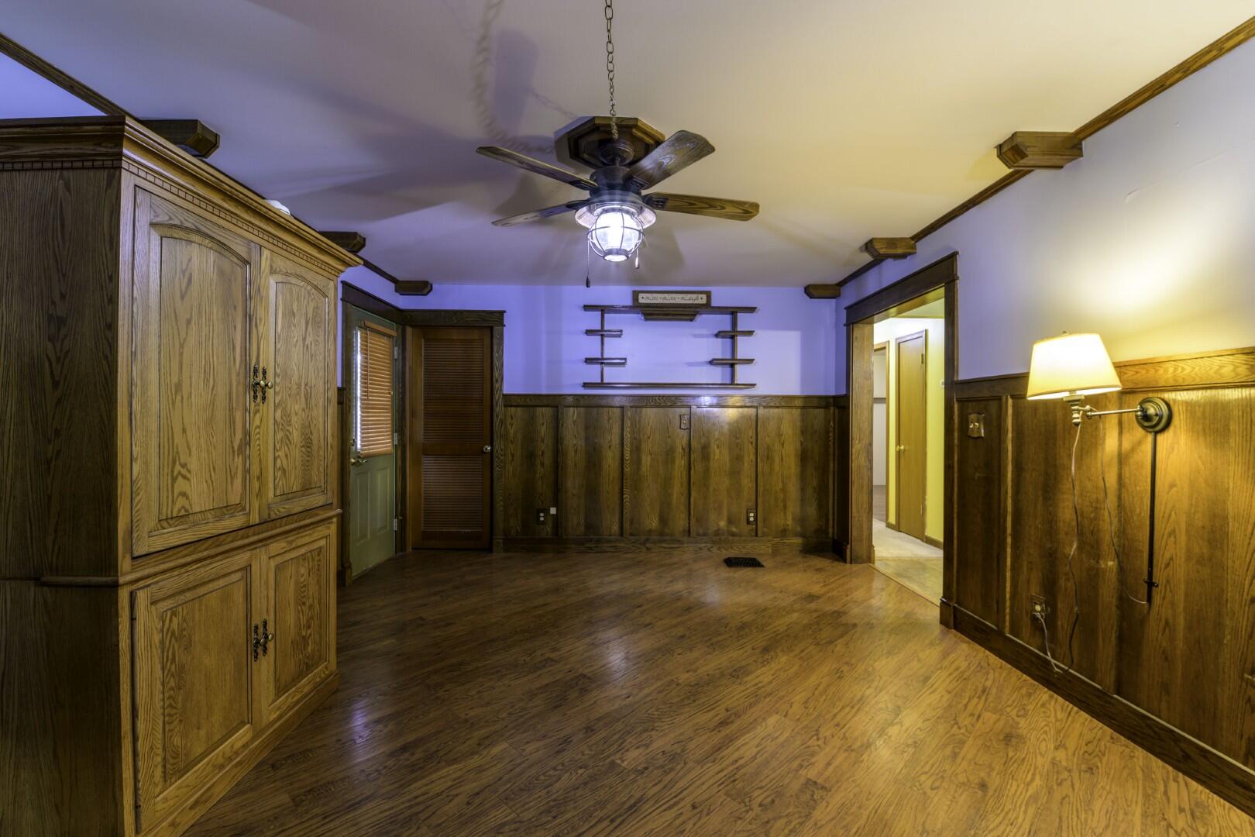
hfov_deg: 100.4
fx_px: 523
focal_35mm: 15
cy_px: 418
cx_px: 628
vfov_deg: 77.3
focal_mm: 15
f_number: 8
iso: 64
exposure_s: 2
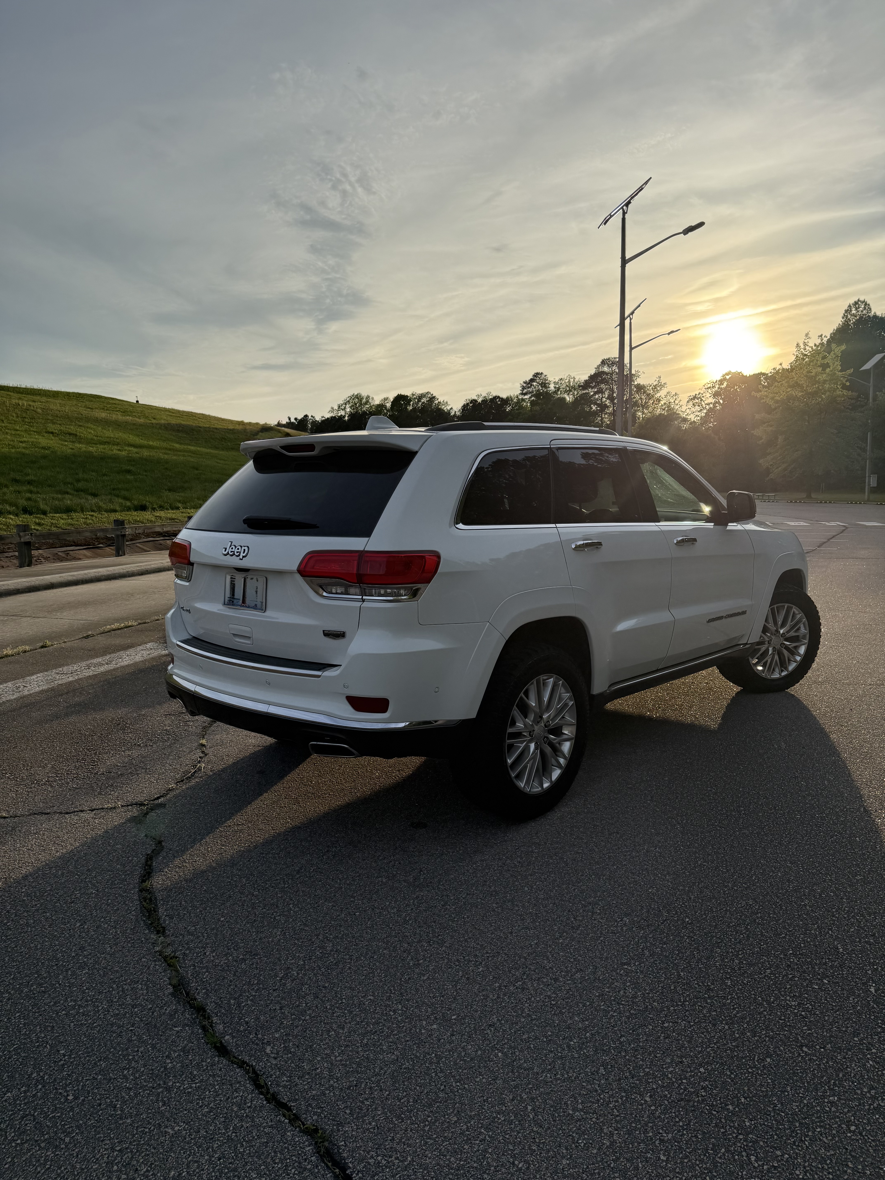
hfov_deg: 56.8
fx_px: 818
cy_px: 590
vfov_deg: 71.6
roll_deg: +0.7
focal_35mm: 24
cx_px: 442
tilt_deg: -5.5
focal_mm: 6.76
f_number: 1.78
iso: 80
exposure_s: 1/7353
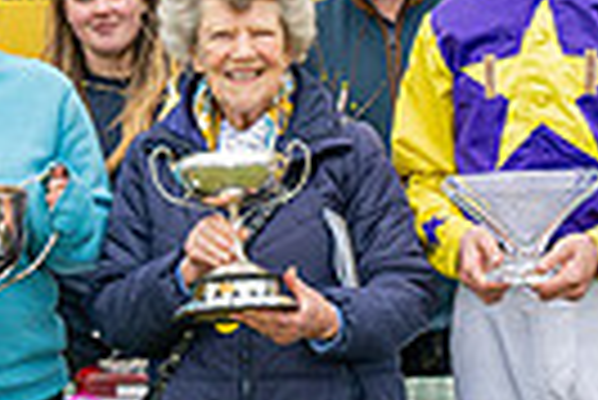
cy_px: 318
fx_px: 2794
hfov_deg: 12.2
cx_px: 483
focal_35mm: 168
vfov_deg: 8.2
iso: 200
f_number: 5
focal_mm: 35
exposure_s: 1/250
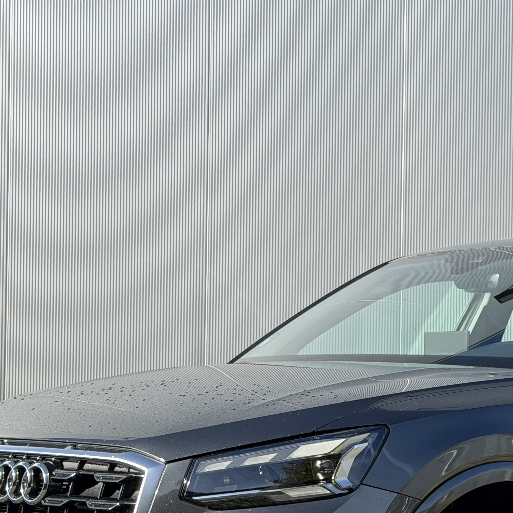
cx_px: 466
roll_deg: -1.0
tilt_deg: +1.2
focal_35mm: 99
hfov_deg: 17.3
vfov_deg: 17.4
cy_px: 402
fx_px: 1660
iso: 64
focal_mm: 6.76
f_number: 1.78
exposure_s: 1/2577
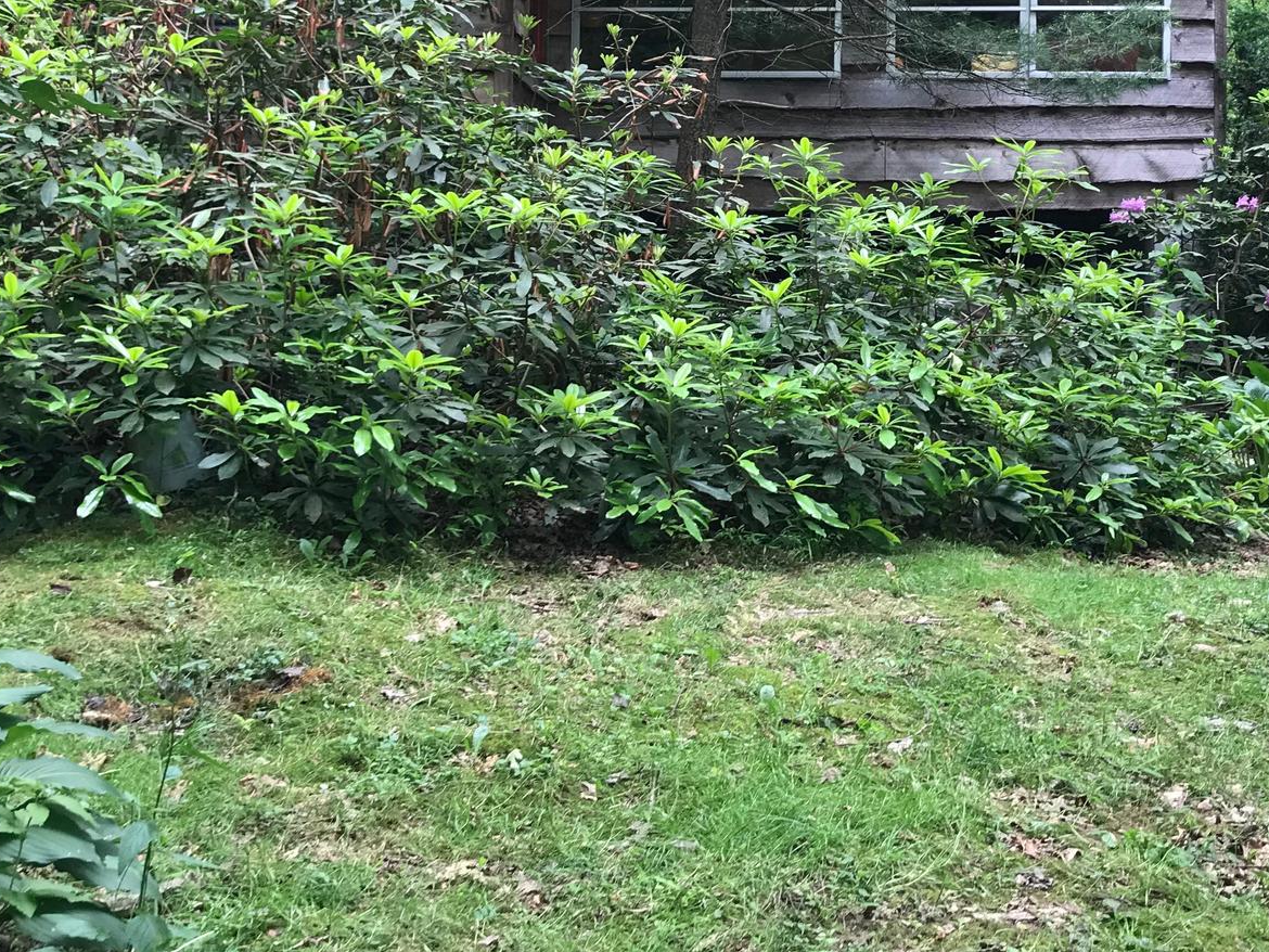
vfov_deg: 29.0
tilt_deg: +3.6
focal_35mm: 49
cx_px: 661
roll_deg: +0.6
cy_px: 190
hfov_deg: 38.9
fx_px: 1797
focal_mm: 3.99
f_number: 1.8
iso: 25
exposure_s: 1/47
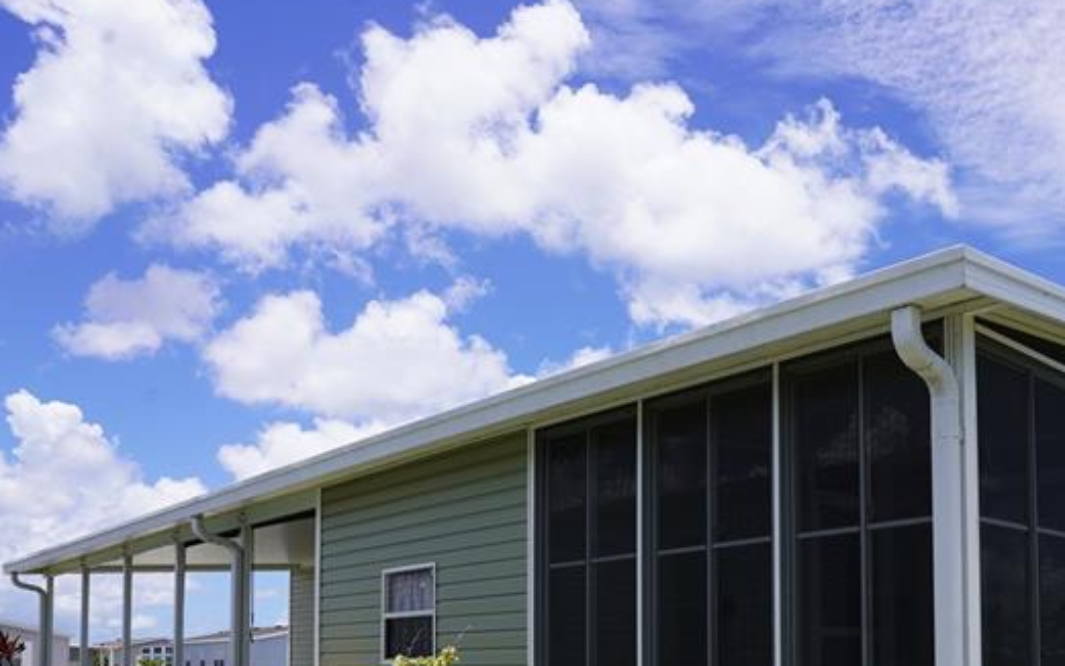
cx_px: 812
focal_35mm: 34
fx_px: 987
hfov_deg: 53.8
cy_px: 635
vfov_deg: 34.6
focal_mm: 17
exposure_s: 1/160
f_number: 10
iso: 100
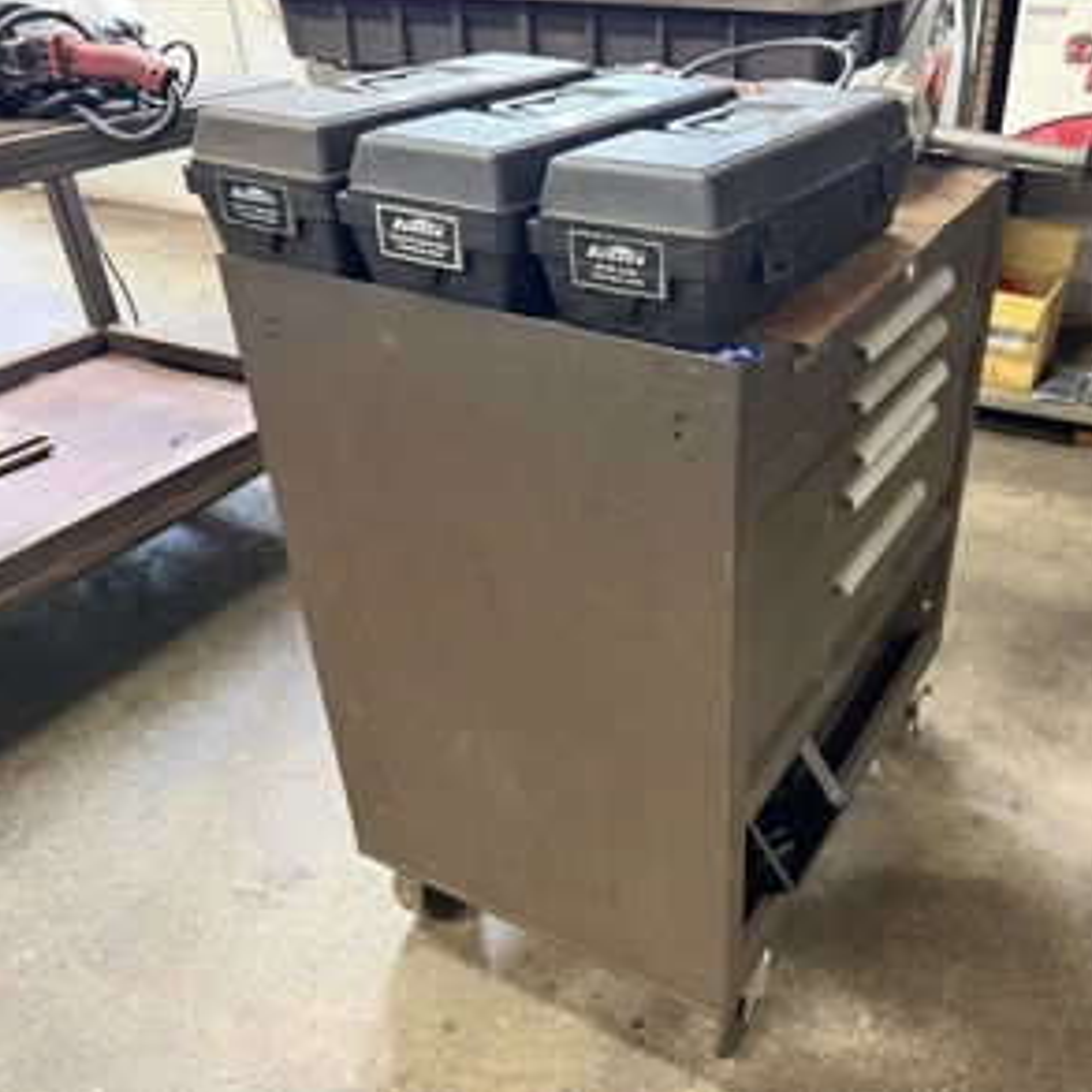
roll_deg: -1.6
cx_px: 734
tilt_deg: -31.1
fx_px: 1035
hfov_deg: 54.4
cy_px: 544
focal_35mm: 29
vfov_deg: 55.6
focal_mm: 6.76
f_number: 1.78
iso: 800
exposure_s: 1/57
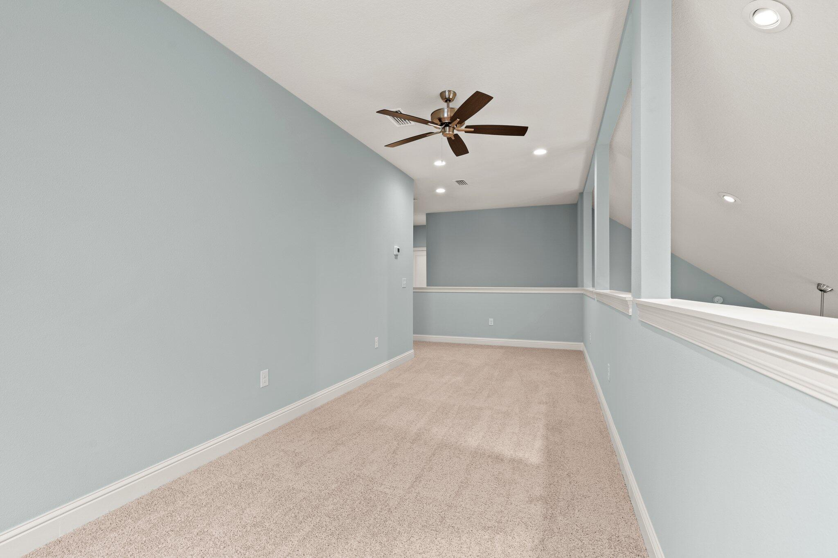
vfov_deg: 73.7
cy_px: 279
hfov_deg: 96.7
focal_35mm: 16
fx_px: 372
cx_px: 419
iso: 400
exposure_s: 1/2
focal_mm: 16
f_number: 8
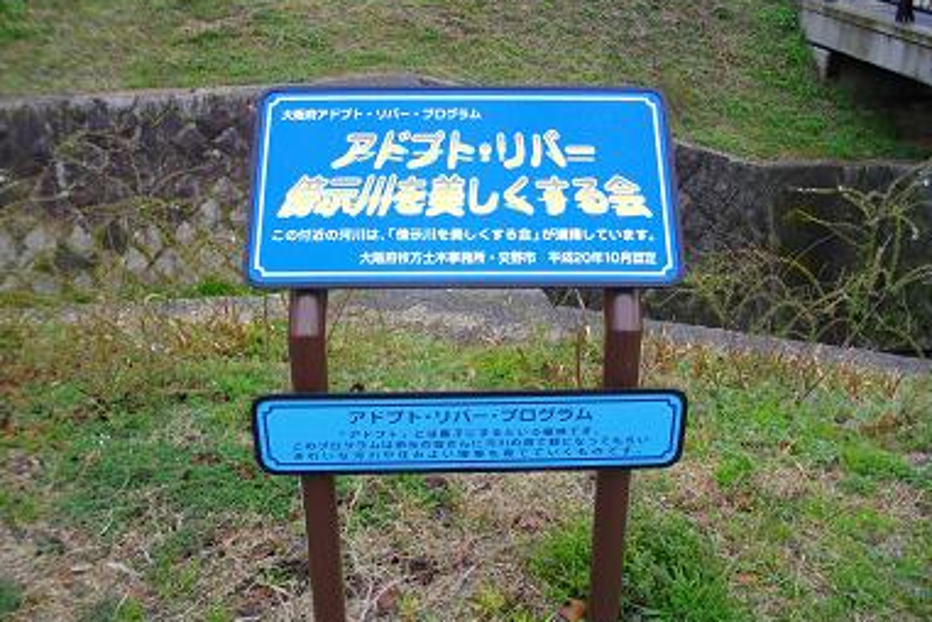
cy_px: 289
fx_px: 880
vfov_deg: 38.9
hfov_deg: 55.8
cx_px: 471
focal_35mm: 34
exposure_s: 1/160
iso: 100
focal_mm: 5.7
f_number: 2.9
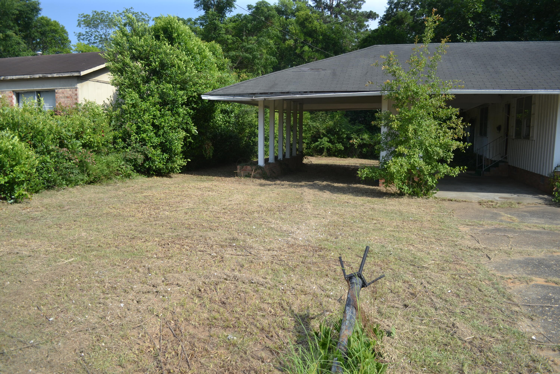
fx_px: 420
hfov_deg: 67.4
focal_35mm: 27
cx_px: 280
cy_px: 187
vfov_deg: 47.9
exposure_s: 1/640
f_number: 4.5
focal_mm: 18
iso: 100
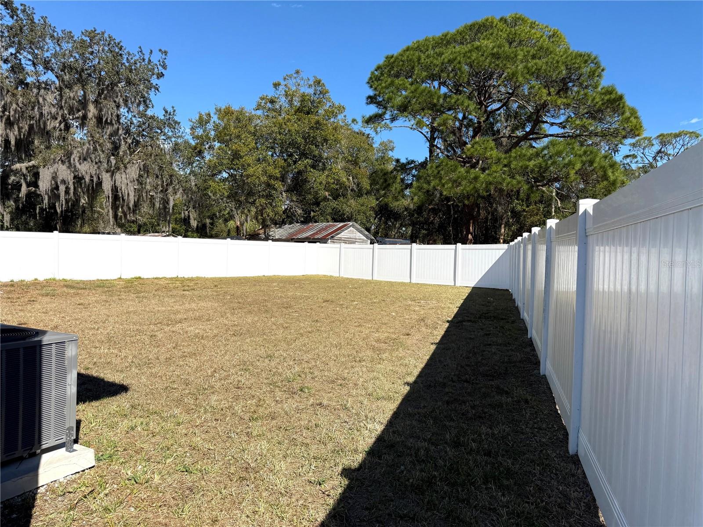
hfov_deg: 71.6
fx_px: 487
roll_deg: -1.9
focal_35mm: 24
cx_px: 352
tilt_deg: -1.9
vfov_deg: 56.8
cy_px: 264
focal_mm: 6.76
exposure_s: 1/6173
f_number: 1.78
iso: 100
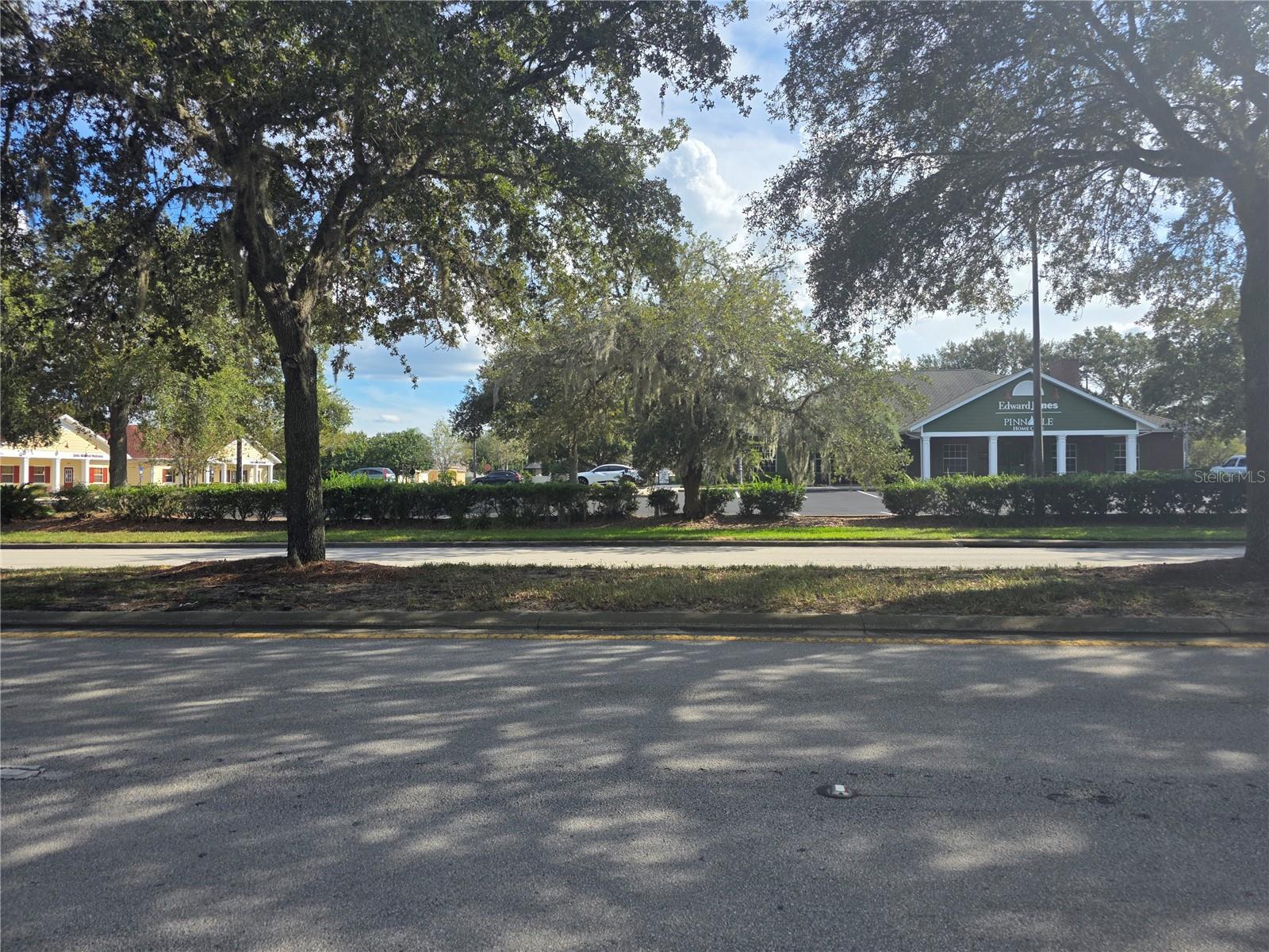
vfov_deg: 58.9
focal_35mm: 23
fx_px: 843
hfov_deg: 73.9
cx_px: 634
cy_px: 476
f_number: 1.7
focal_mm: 6.3
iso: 80
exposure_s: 1/3697
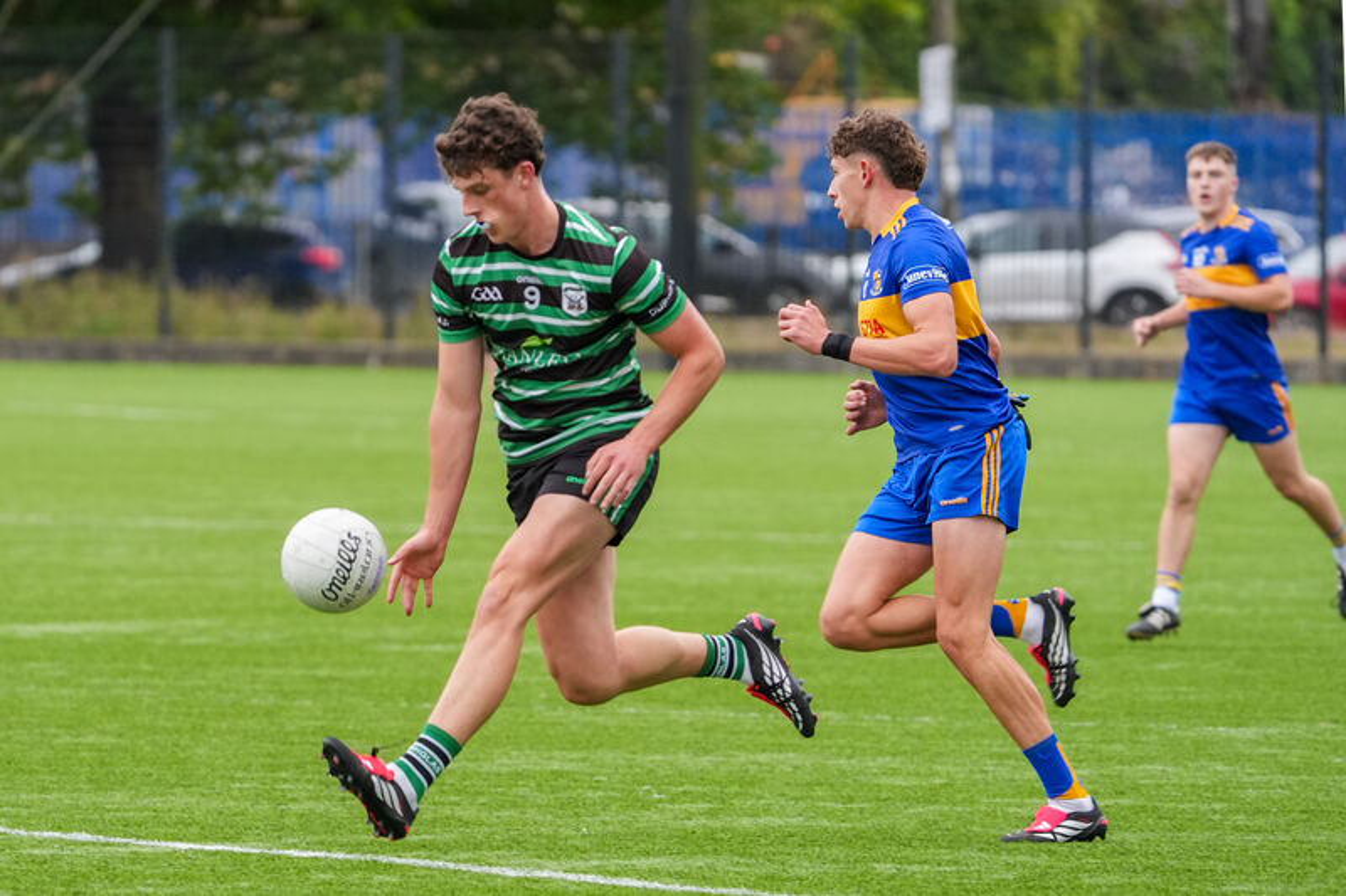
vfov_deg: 4.1
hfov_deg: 6.1
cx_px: 673
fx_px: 12634
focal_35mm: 338
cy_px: 448
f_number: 6.3
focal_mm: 338
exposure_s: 1/800
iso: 3200
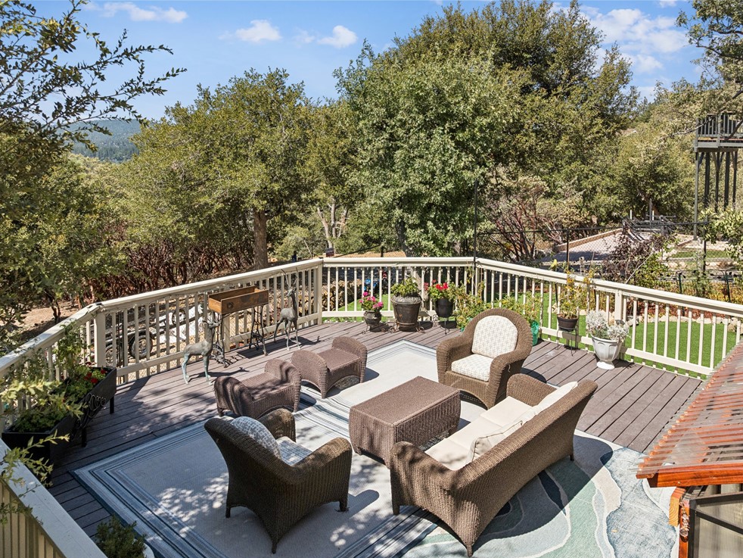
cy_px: 289
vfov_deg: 54.9
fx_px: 537
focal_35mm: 25
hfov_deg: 69.4
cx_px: 369
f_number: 2.8
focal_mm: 12.3
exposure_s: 1/80
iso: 110
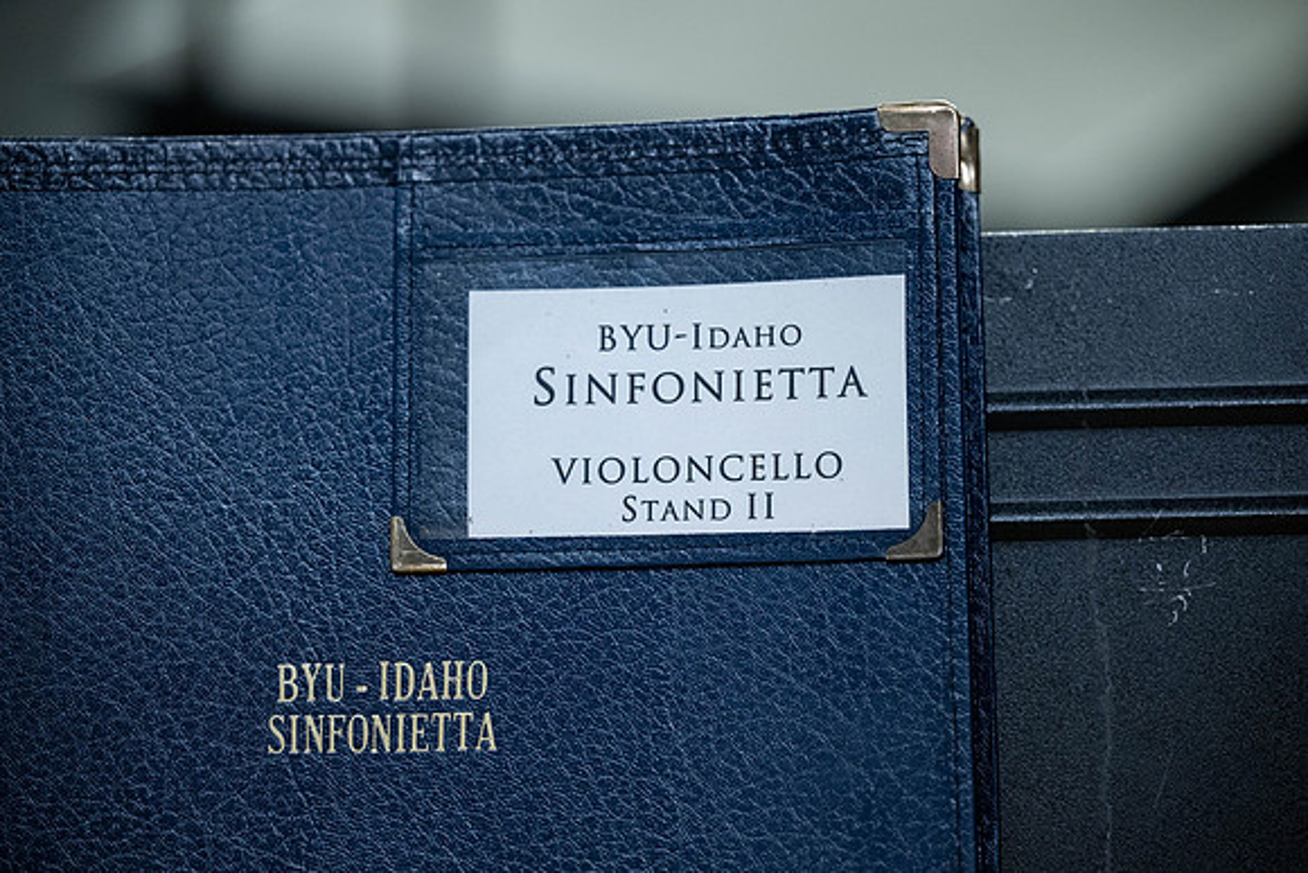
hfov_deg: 16.4
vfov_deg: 11.0
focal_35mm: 125
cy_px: 436
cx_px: 654
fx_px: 4543
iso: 2000
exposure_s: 1/400
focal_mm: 125
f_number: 2.8
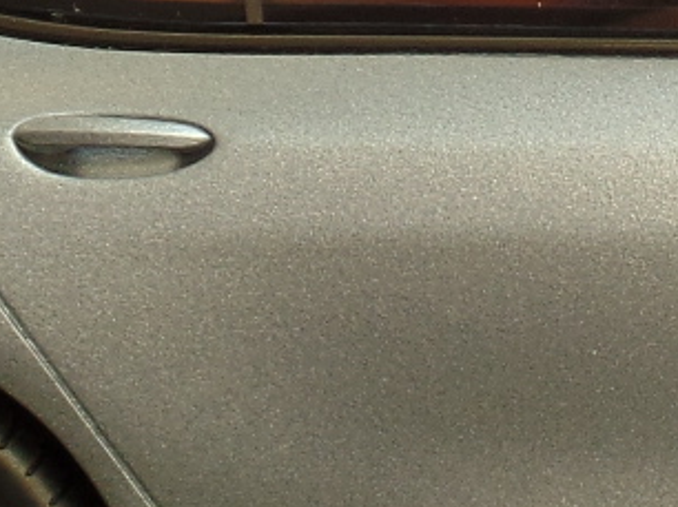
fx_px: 4443
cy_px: 319
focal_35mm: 227
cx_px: 979
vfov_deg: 6.5
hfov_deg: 8.6
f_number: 3
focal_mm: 6.2
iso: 80
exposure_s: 1/30
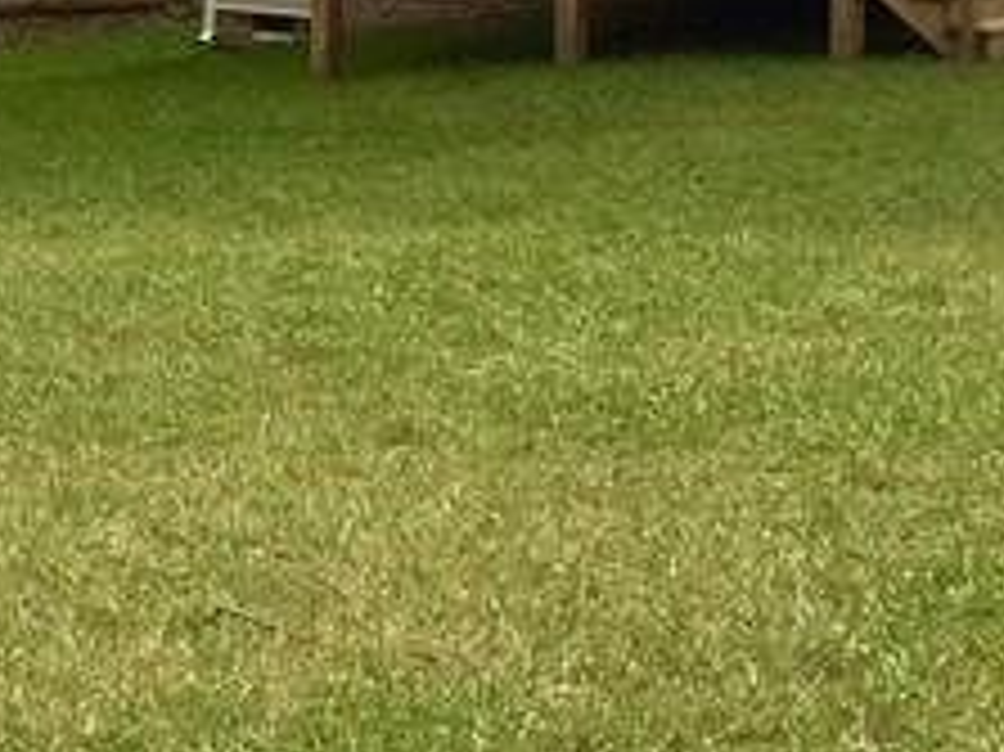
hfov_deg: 14.4
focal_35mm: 133
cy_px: 54
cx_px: -144
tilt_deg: -7.9
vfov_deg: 11.1
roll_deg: +0.2
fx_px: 3855
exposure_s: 1/670
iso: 32
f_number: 2.2
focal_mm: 4.15
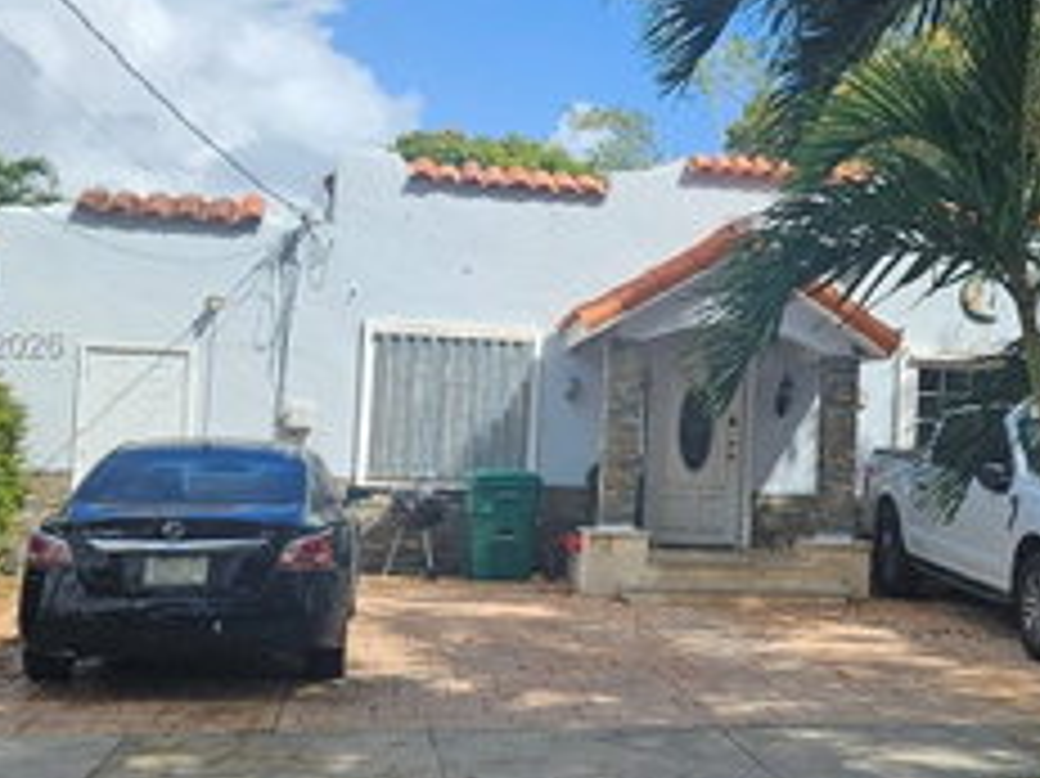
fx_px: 1531
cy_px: 346
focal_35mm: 51
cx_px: 765
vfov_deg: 28.5
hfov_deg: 36.7
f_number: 1.8
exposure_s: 1/2122
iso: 25
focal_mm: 5.4
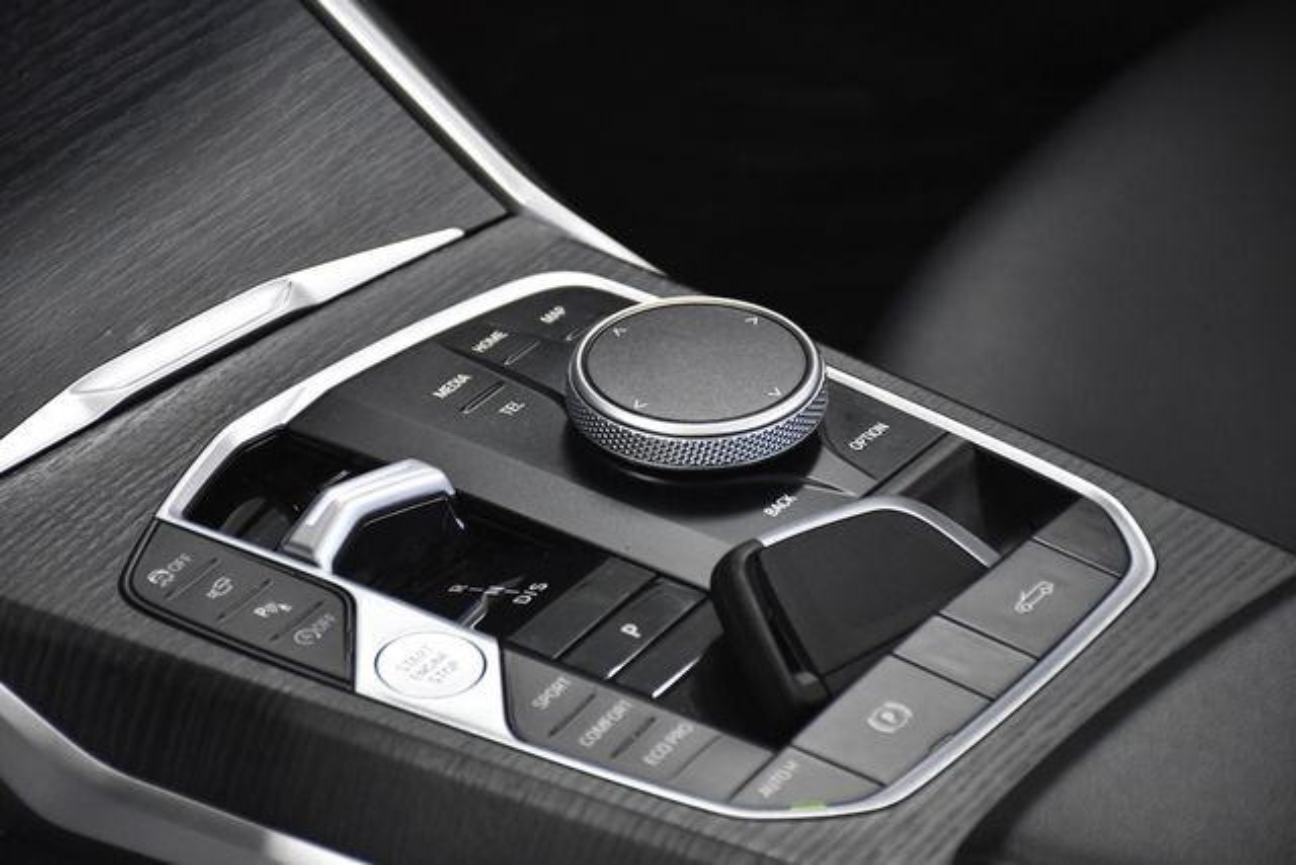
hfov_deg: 11.2
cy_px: 432
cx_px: 648
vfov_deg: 7.5
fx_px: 6589
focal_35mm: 183
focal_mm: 122
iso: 2500
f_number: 5.6
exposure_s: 1/250
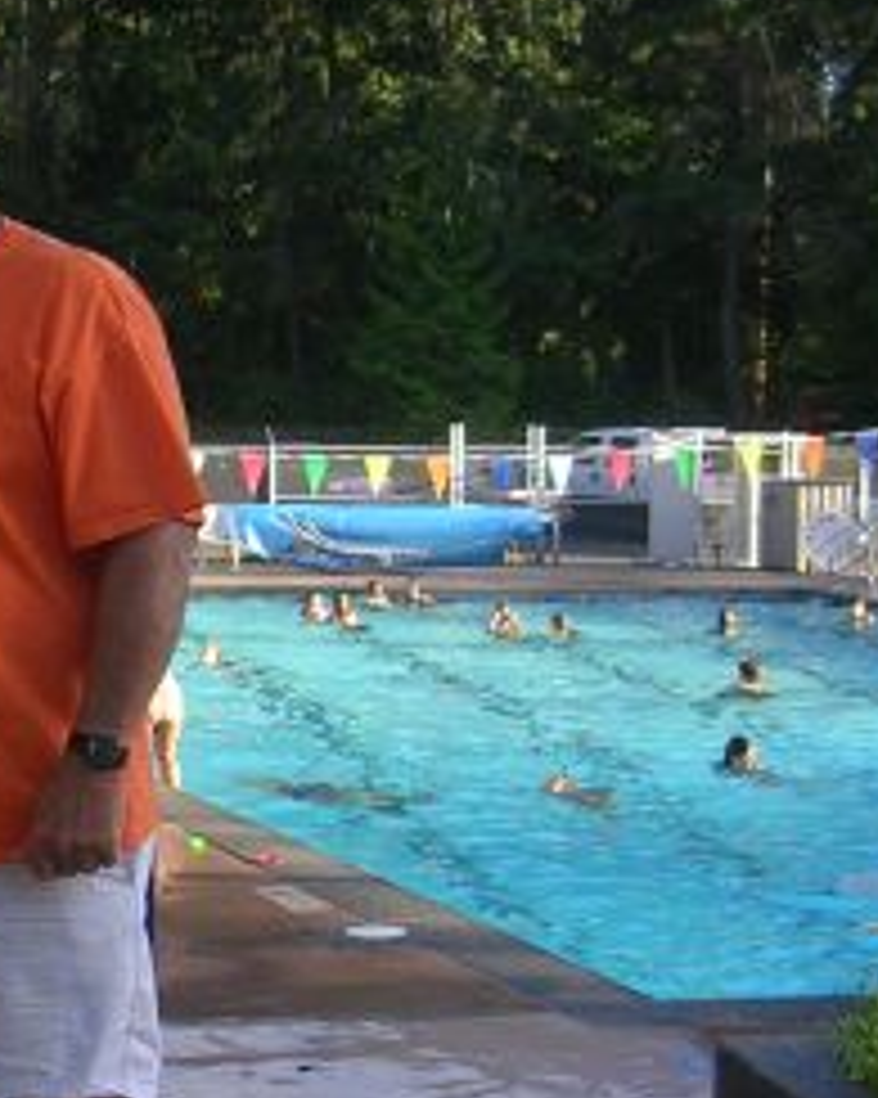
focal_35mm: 81
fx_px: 2633
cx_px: 52
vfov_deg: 23.6
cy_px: 540
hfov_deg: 18.6
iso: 50
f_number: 2.8
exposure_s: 1/189
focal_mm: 5.8
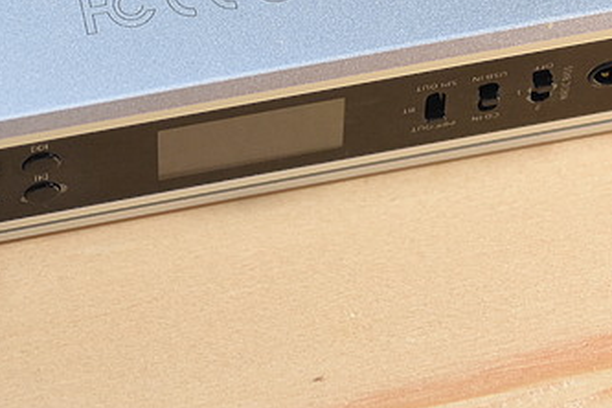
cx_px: 210
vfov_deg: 5.2
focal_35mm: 263
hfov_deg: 7.8
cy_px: -51
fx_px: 4474
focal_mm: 75
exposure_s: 1/100
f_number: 5.6
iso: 1250
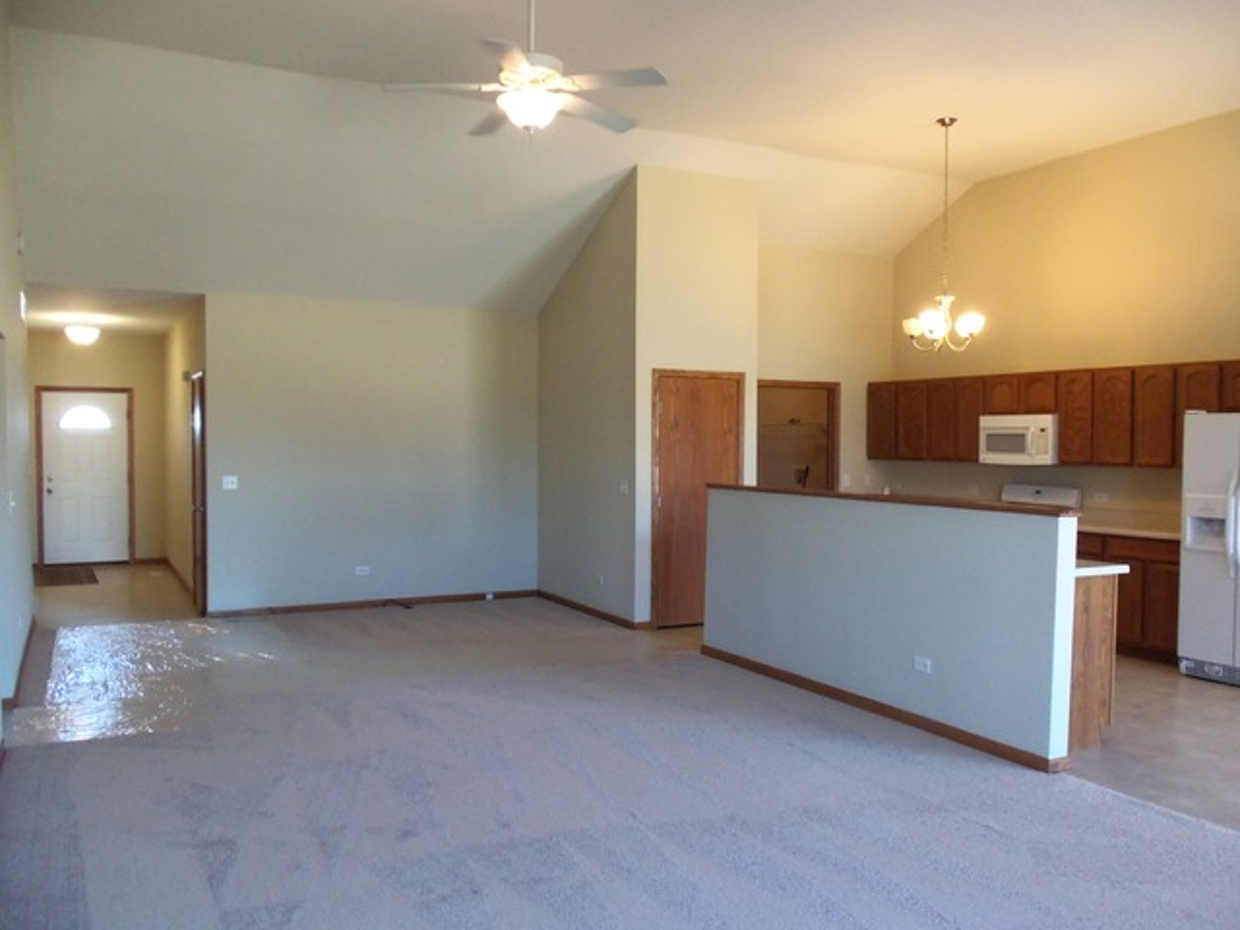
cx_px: 620
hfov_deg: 61.7
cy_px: 465
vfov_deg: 48.2
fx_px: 1039
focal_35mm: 29
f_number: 3.4
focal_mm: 5.2
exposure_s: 1/30
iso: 250
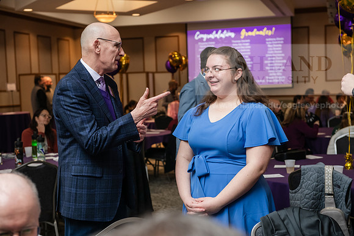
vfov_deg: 23.4
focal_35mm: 58
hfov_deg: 34.5
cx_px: 177
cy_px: 118
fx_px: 570
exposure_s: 1/200
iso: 1600
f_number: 4
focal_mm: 58
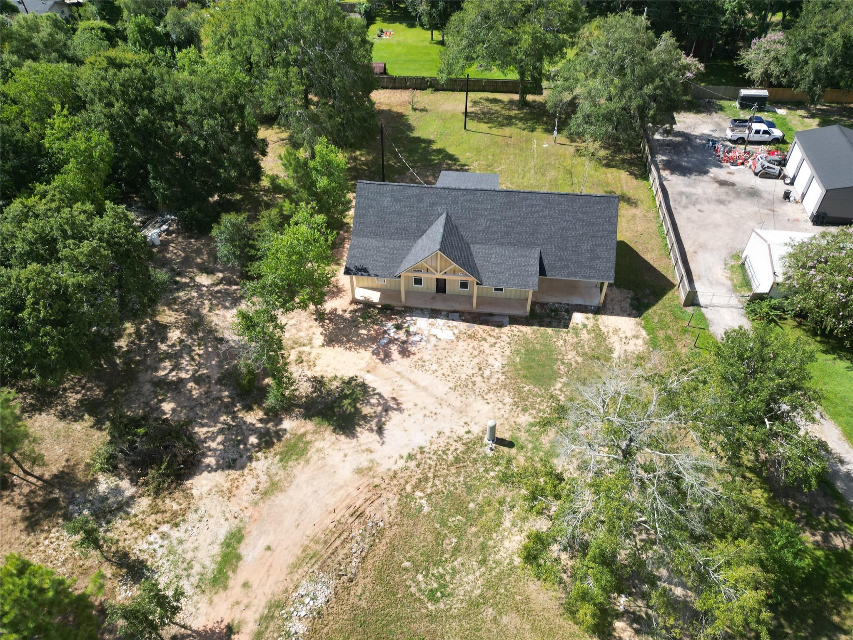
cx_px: 426
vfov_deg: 56.8
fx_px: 591
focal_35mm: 24
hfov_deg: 71.6
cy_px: 320
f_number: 1.7
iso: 140
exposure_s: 1/2000
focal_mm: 6.72
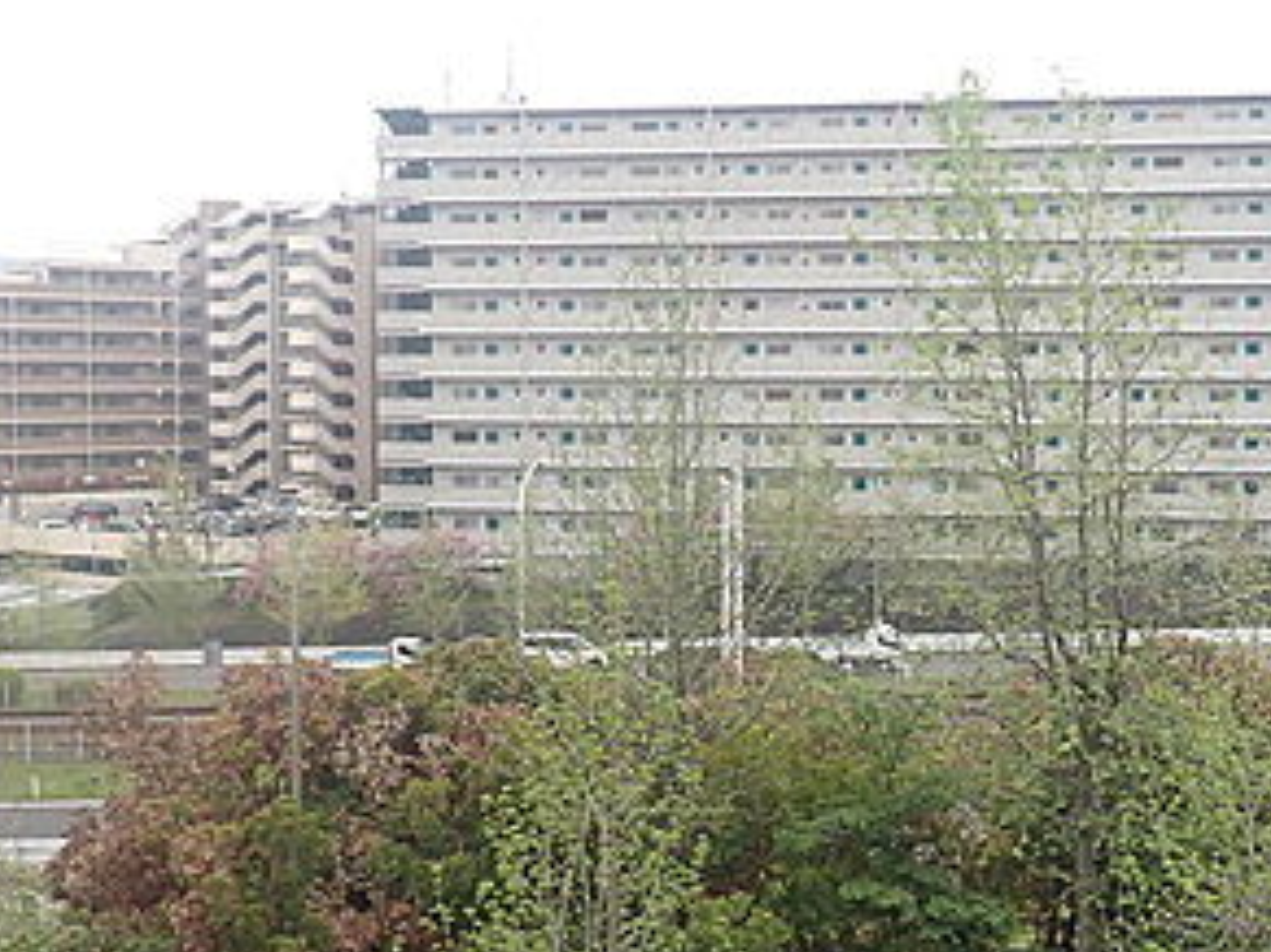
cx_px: 786
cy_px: 507
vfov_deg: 26.5
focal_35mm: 55
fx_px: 2019
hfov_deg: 34.8
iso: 100
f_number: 2.8
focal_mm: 4.5
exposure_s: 1/320
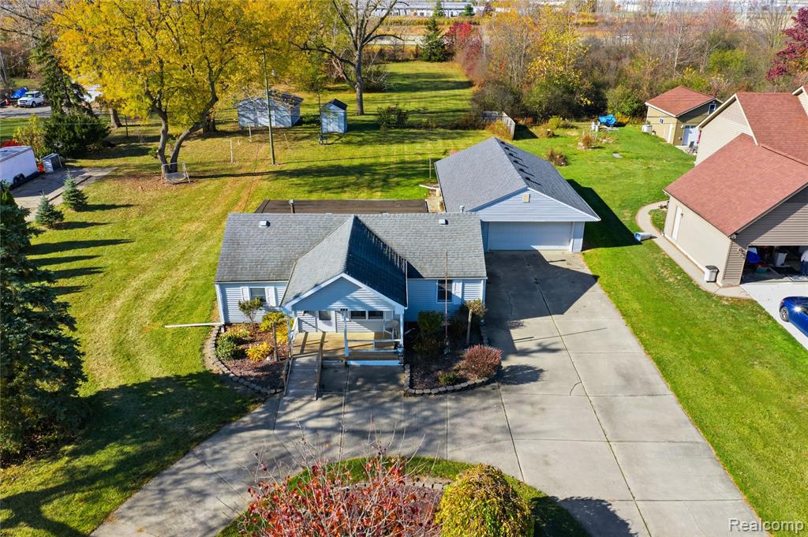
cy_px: 268
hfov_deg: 65.5
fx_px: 628
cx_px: 404
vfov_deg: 46.3
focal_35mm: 28
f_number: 7.1
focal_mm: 10.3
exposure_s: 1/240
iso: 100
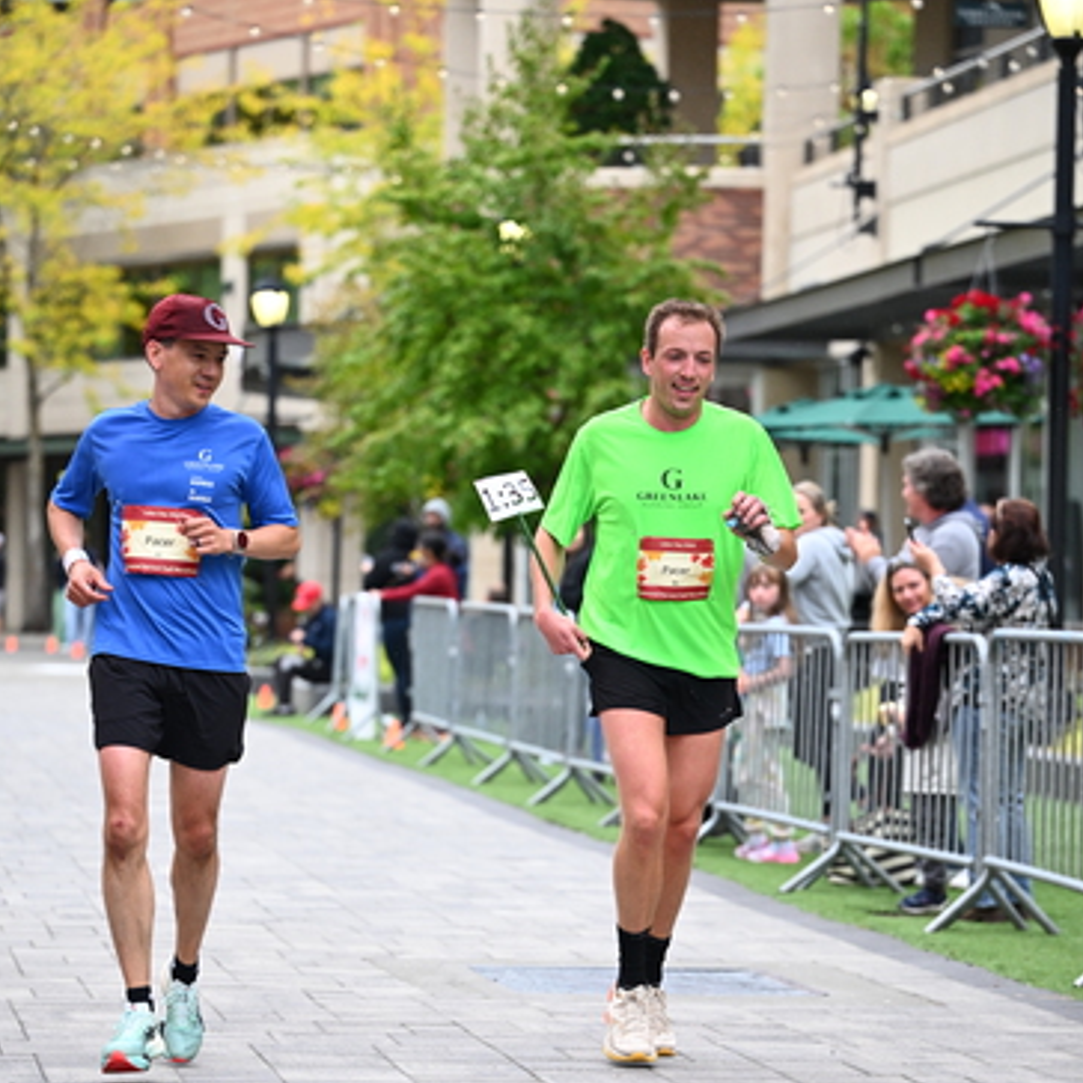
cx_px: 540
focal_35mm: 126
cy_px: 720
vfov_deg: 13.8
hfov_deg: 13.8
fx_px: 4460
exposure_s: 1/2000
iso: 1250
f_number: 2.8
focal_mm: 98
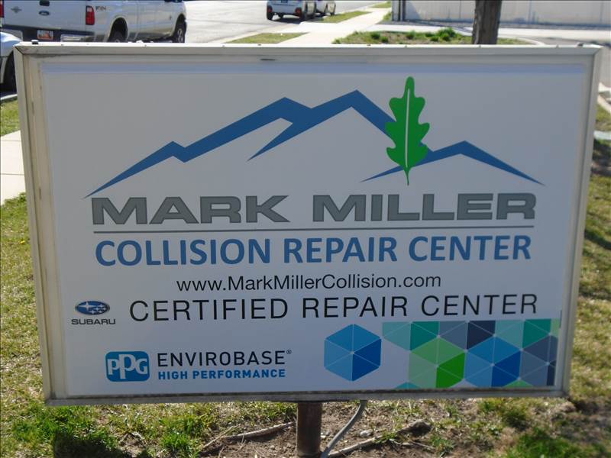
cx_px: 306
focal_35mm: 49
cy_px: 229
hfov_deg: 38.9
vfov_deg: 29.7
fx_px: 865
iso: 100
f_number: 4.5
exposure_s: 1/400
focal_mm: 8.7
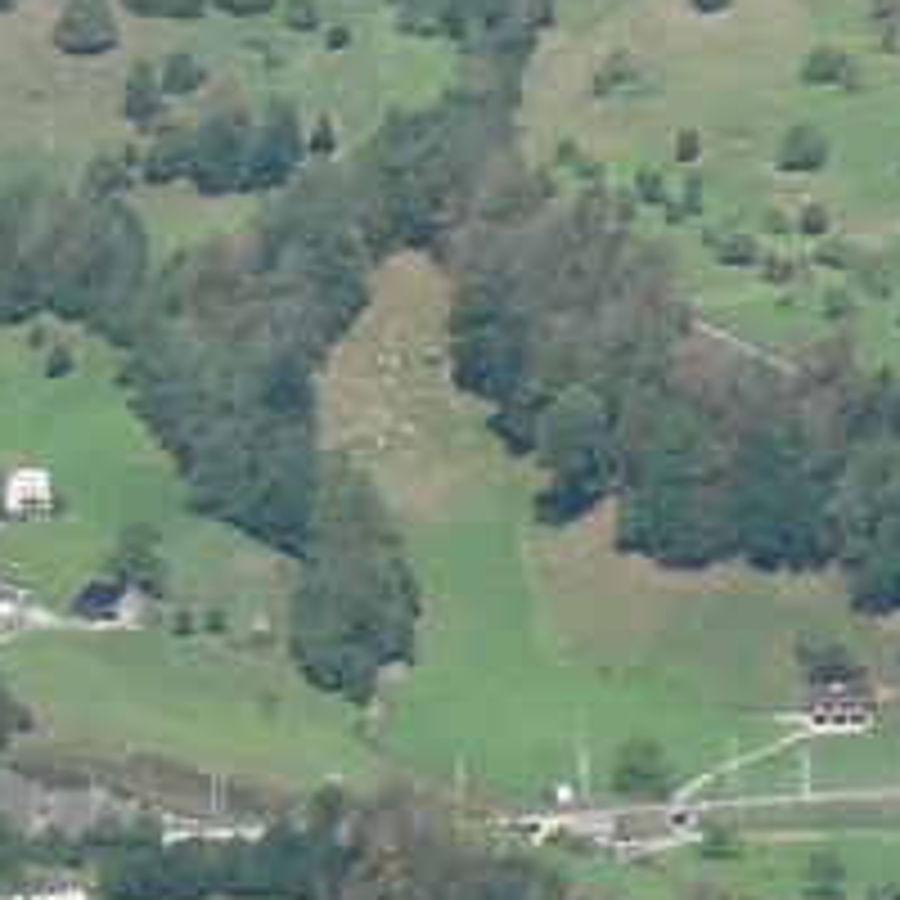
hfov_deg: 3.9
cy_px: -675
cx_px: 1530
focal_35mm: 441
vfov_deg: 3.9
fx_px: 12972
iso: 80
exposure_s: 1/640
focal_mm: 9
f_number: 4.1
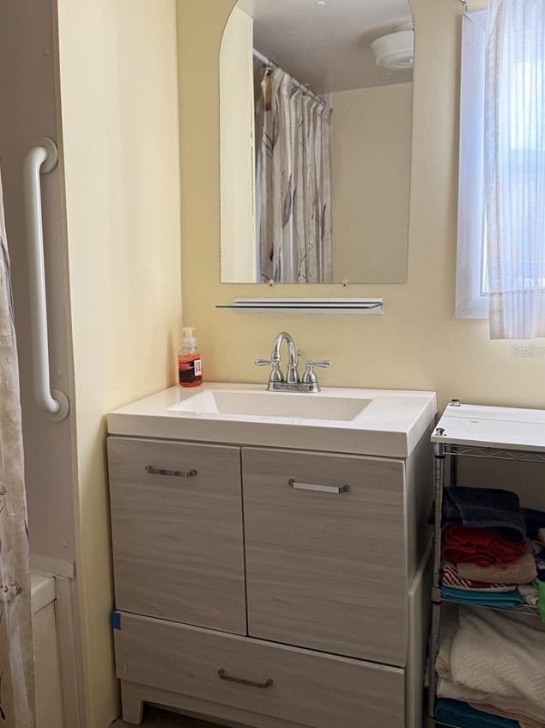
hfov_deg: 41.3
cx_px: 186
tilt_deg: -6.7
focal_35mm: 34
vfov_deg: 54.0
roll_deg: +2.1
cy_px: 351
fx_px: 714
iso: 200
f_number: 1.78
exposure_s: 1/84
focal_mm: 6.76
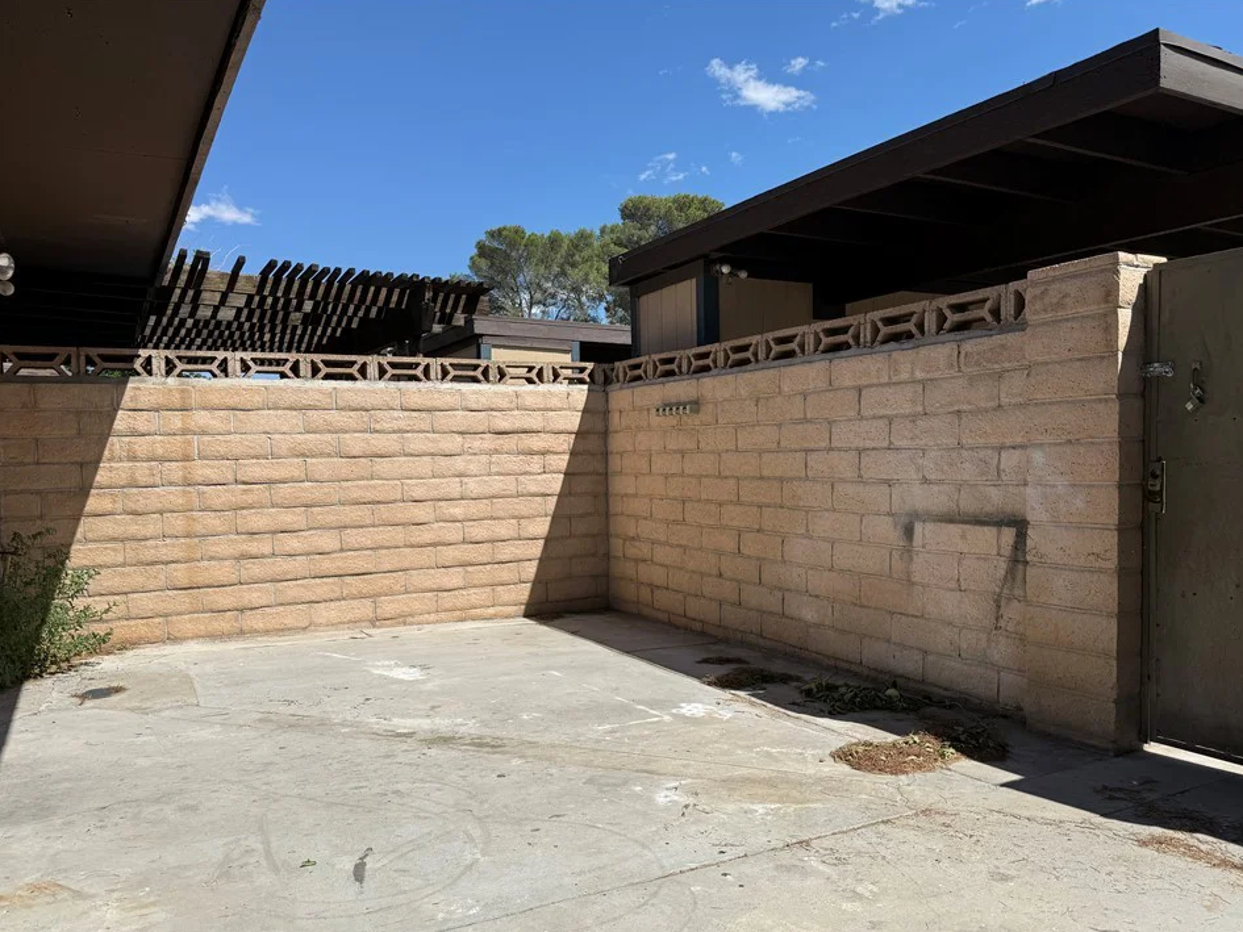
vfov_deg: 53.0
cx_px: 630
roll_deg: +0.9
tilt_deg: -1.7
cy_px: 498
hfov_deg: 67.3
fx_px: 934
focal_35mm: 26
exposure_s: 1/6173
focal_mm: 6.76
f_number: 1.78
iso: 80
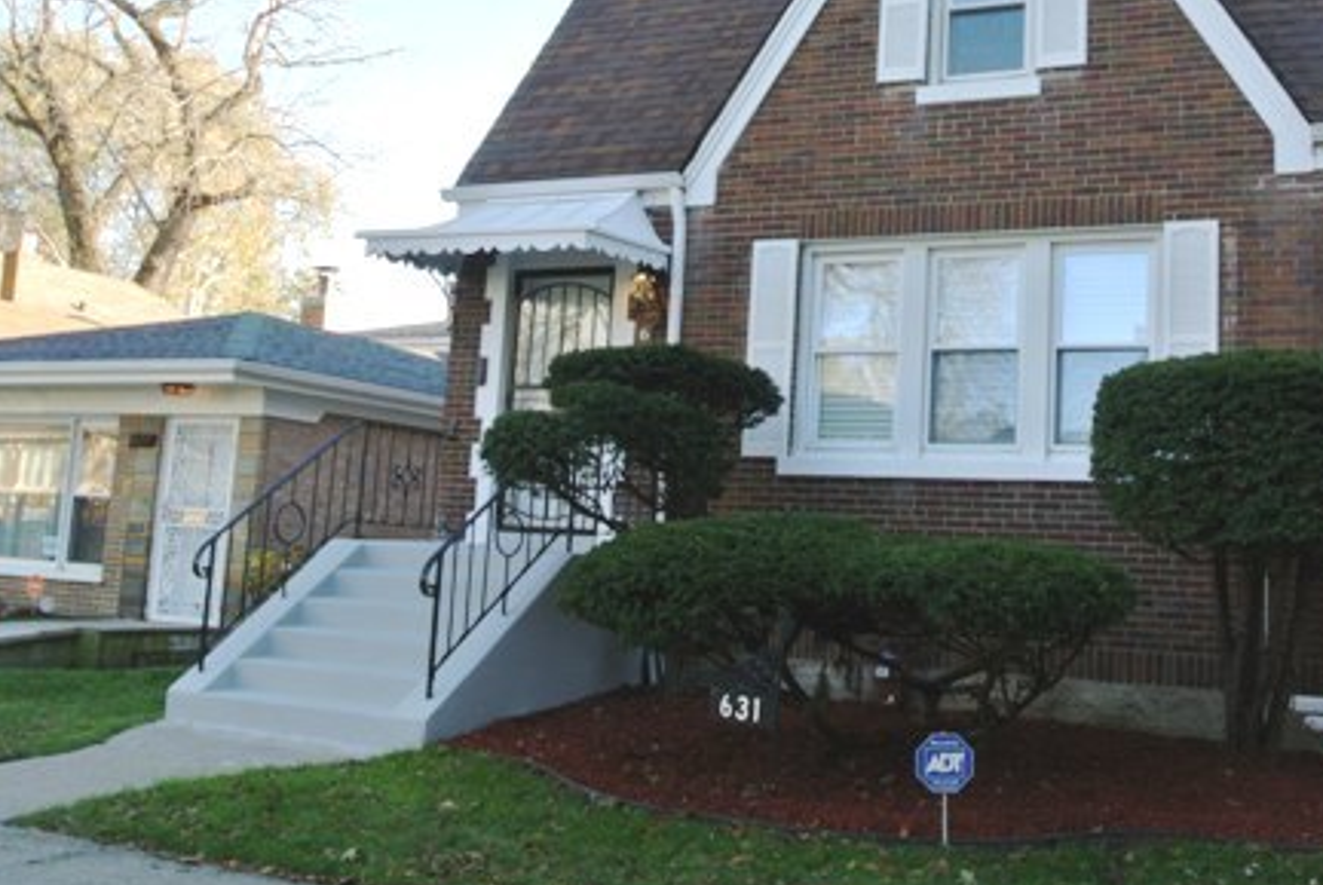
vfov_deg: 33.2
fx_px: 1471
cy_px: 306
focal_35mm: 40
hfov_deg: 47.6
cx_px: 879
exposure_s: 1/20
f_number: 13
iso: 100
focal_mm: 10
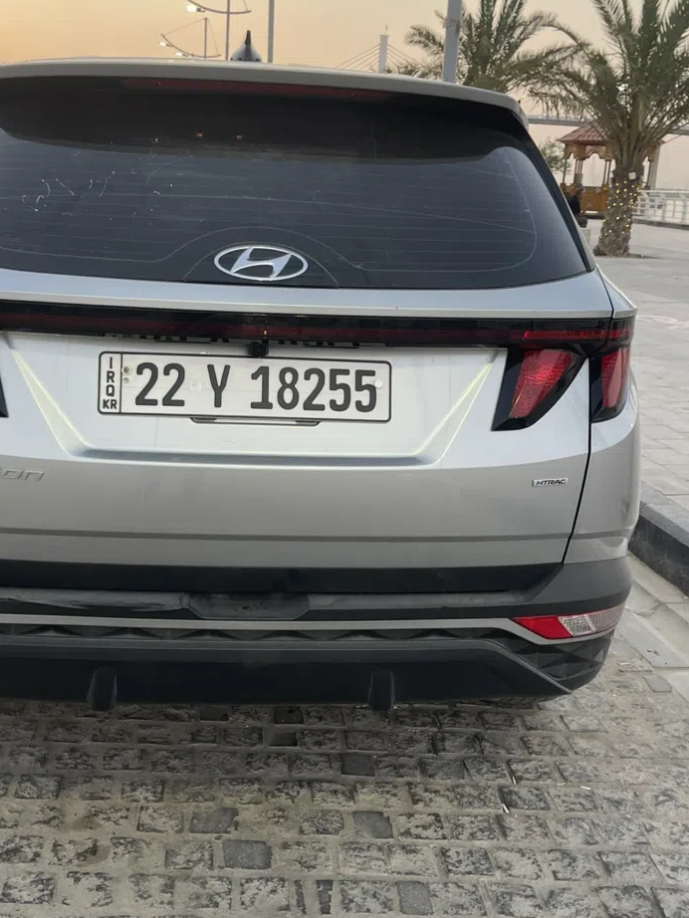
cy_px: 449
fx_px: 981
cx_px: 261
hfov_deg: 38.5
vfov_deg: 50.1
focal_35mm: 37
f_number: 1.6
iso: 100
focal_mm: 5.1
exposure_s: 1/121
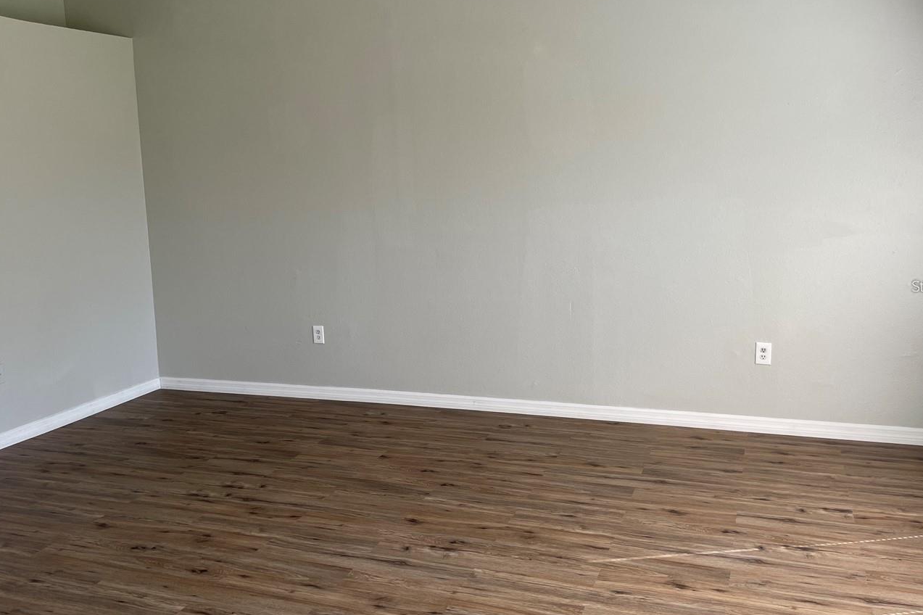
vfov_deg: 38.8
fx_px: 871
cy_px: 286
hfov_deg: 55.6
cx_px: 400
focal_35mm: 34
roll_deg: +2.1
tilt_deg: -9.2
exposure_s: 1/177
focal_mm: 4.2
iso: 32
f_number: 1.6
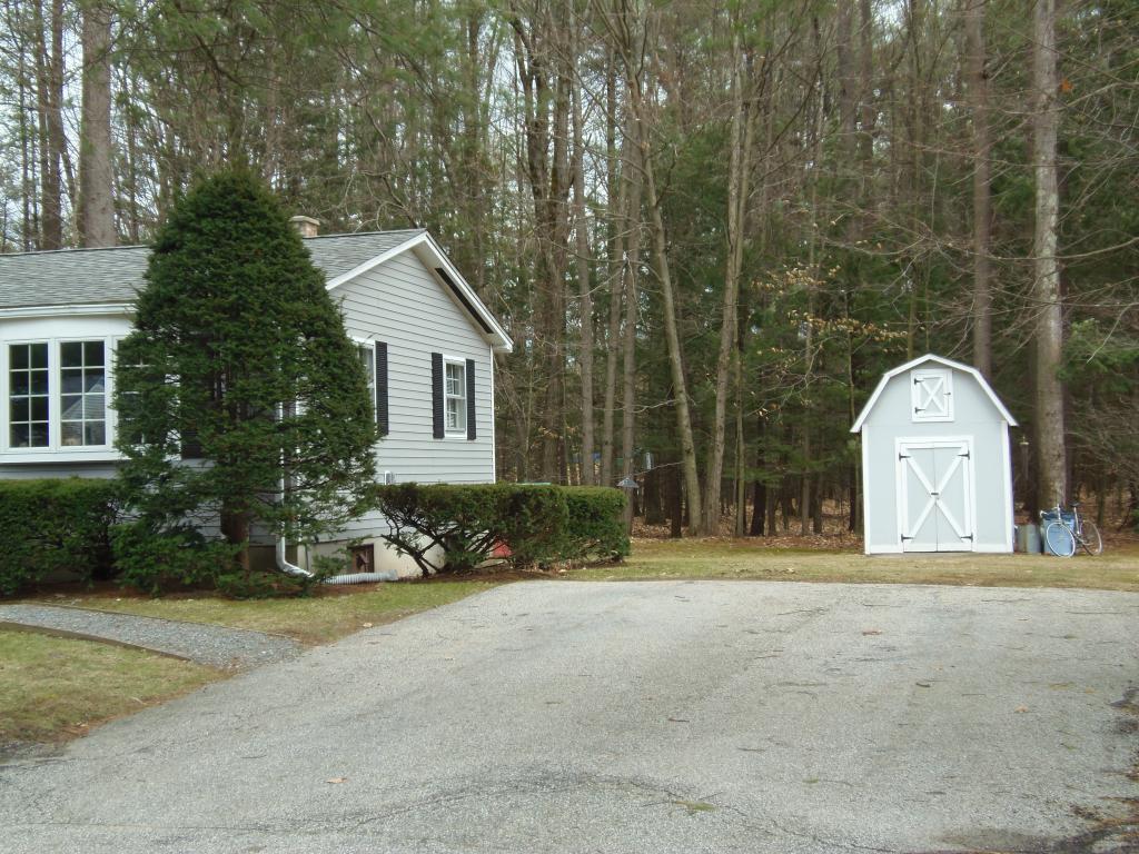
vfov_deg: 29.7
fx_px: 1612
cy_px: 427
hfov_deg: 38.9
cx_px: 570
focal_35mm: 49
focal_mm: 9.1
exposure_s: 1/80
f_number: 3.8
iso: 64
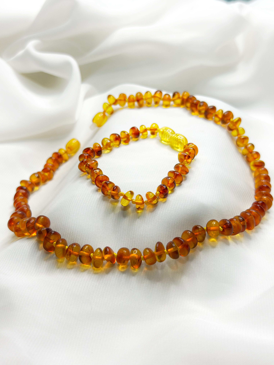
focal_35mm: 48
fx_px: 507
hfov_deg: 30.3
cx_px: 137
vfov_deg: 39.7
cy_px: 182
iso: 50
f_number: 1.78
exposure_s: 1/50
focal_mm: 6.76
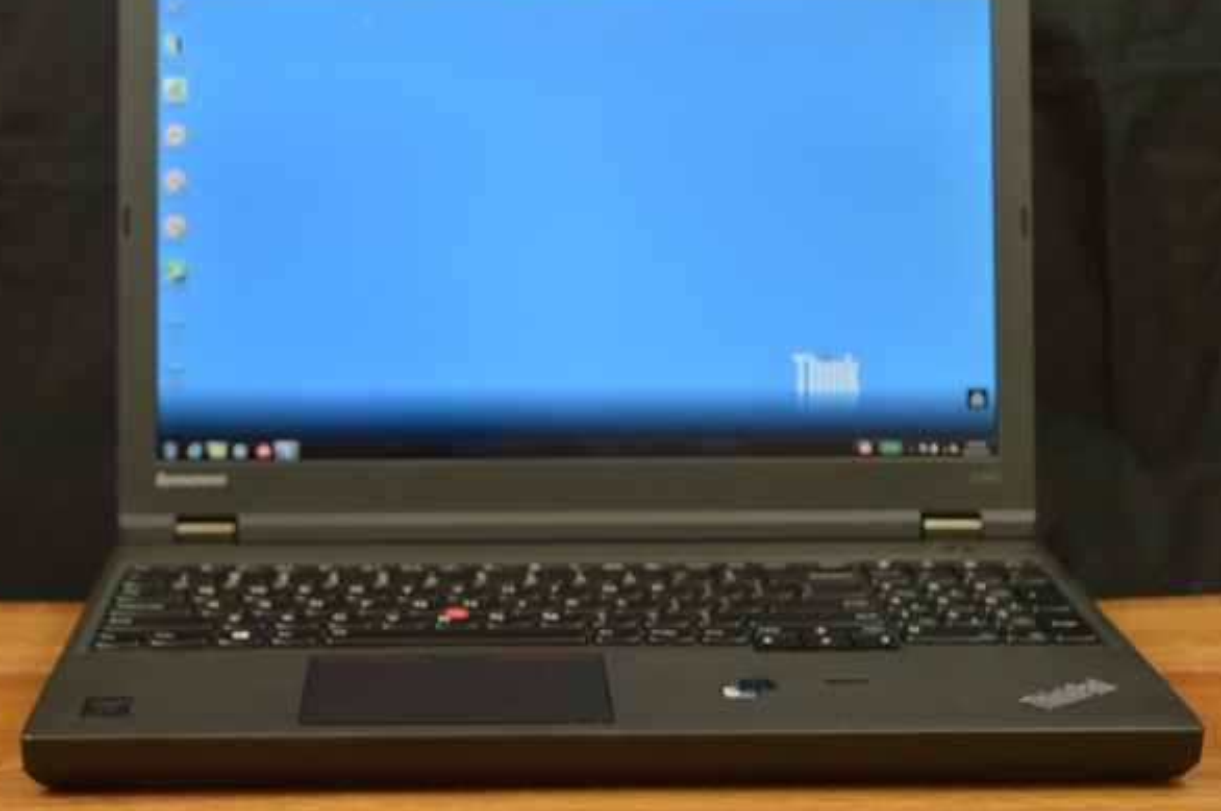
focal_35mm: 73
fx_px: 2472
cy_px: 331
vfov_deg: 18.6
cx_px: 550
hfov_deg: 27.7
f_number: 5.6
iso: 400
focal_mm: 38
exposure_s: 1/60
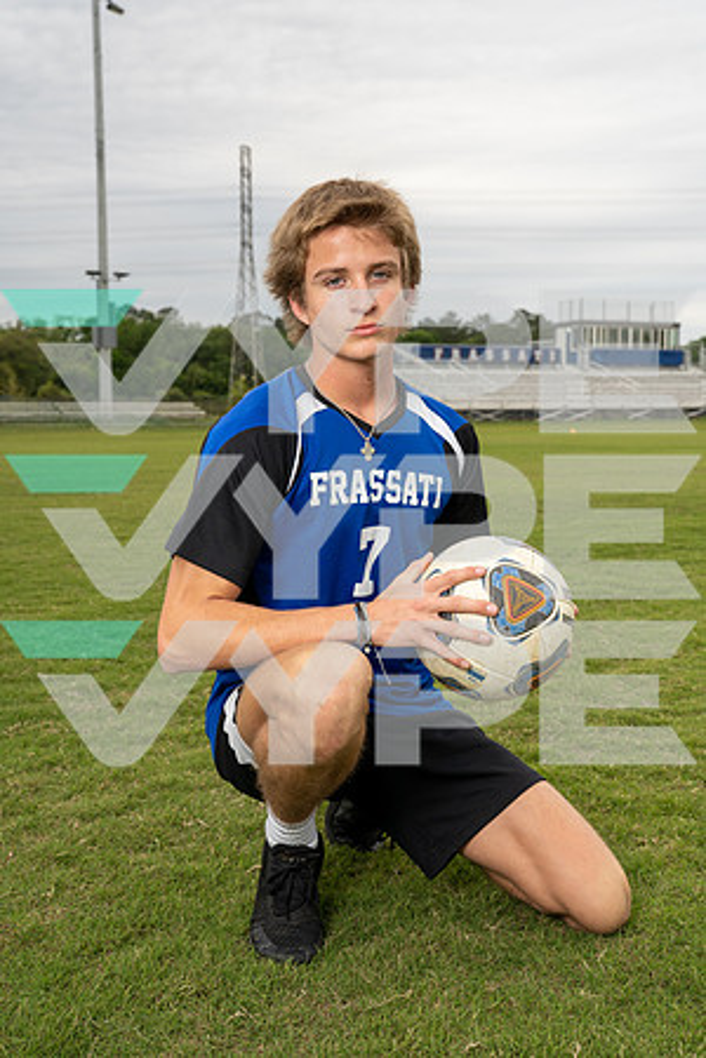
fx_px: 1294
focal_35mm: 44
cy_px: 529
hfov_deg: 30.5
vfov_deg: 44.5
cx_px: 353
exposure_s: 1/250
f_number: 7.1
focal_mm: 44
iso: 250
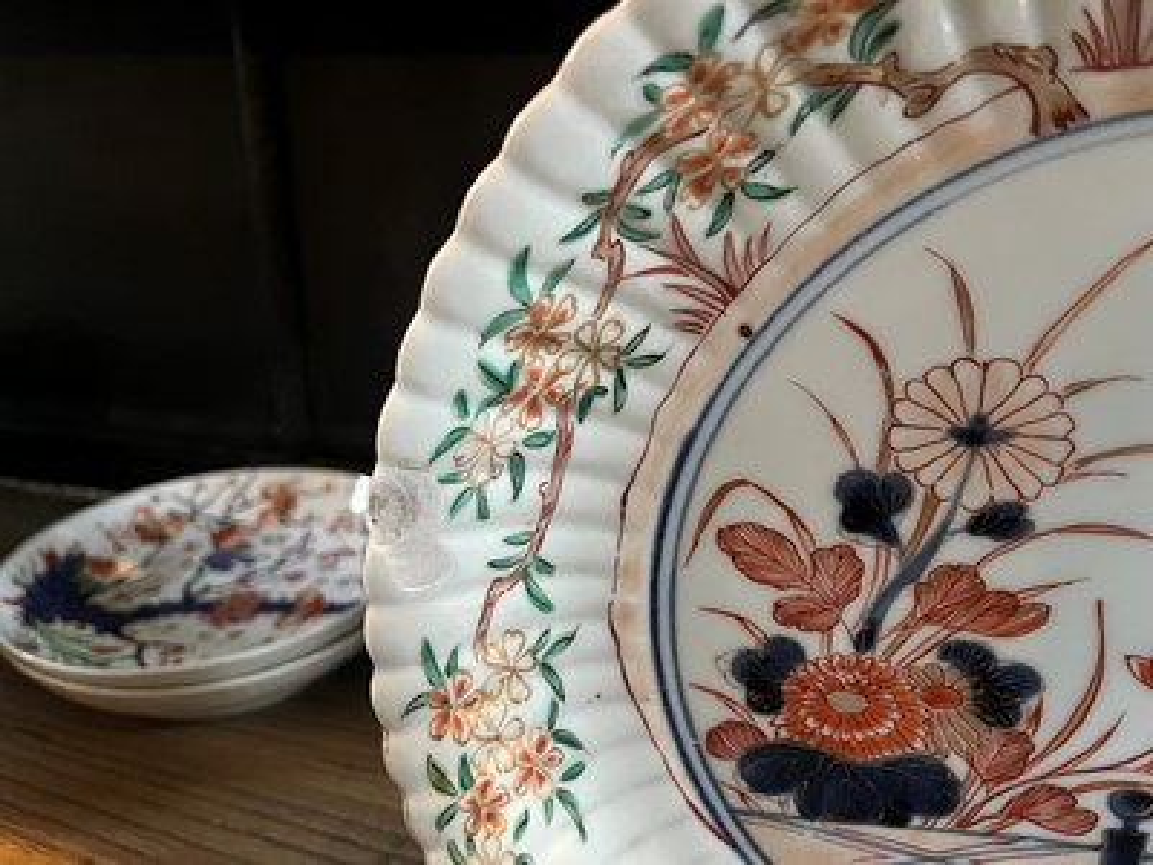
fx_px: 866
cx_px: 576
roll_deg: -1.2
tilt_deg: -20.6
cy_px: 432
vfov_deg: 53.1
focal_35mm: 26
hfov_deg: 67.3
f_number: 1.6
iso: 500
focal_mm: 5.1
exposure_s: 1/33
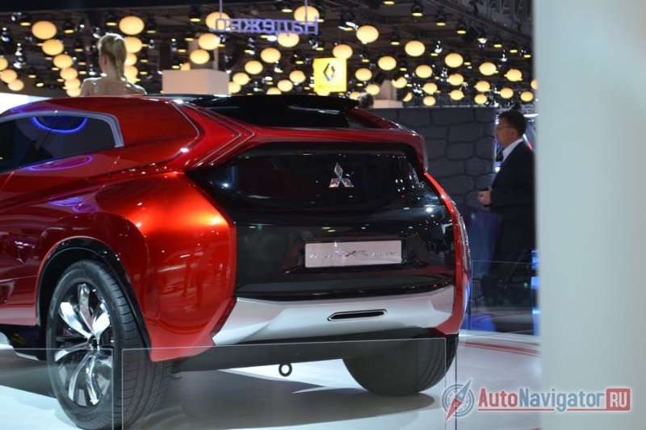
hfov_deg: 24.6
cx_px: 323
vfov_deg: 16.5
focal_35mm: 82
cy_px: 215
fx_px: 1480
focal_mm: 55
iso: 900
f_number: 5.6
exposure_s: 1/60
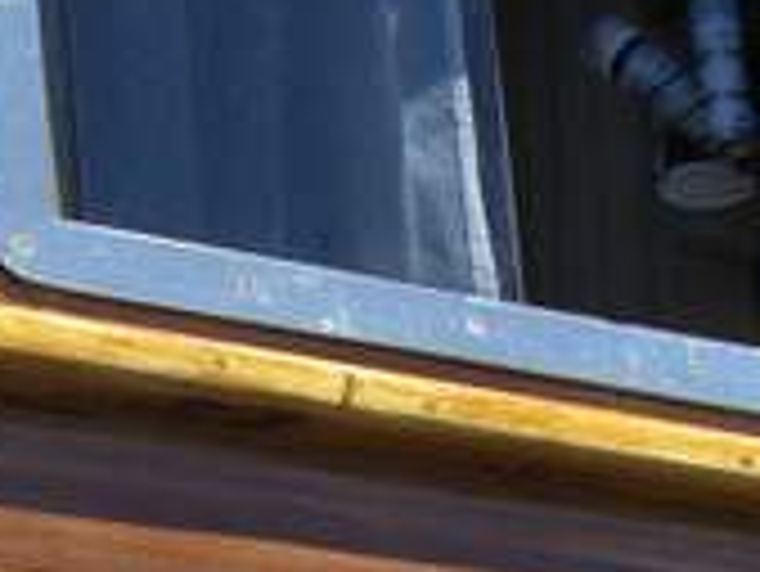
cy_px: 883
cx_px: 526
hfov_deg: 7.0
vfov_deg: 5.2
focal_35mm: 281
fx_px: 6174
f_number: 6.5
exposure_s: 1/250
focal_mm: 12.8
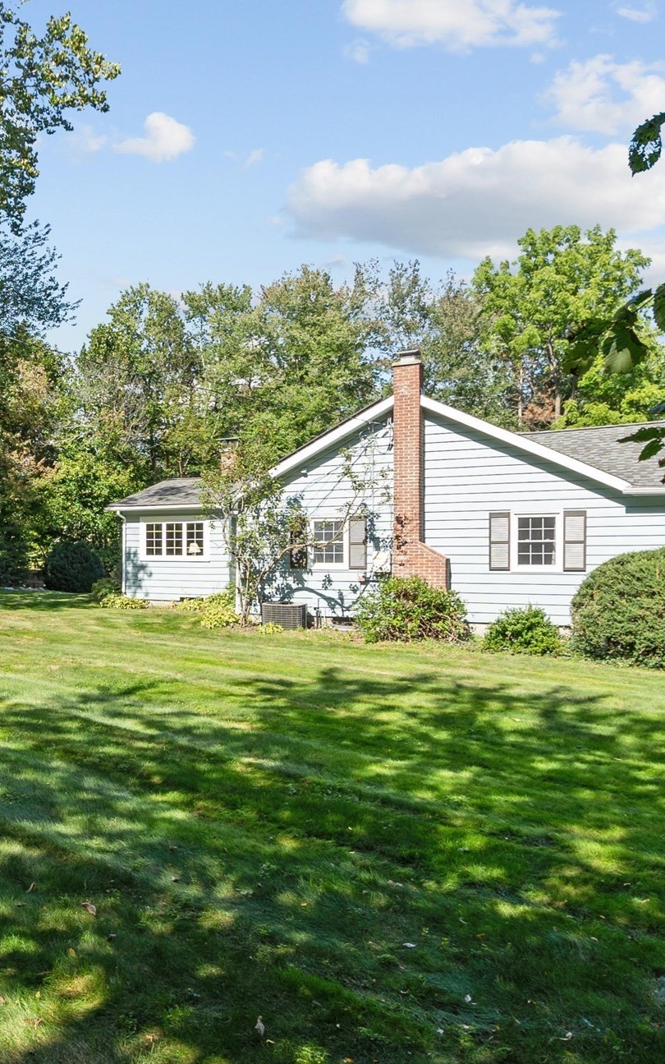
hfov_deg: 41.1
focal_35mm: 29
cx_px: 121
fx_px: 840
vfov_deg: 64.6
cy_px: 556
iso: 160
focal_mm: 12
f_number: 8
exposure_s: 1/125
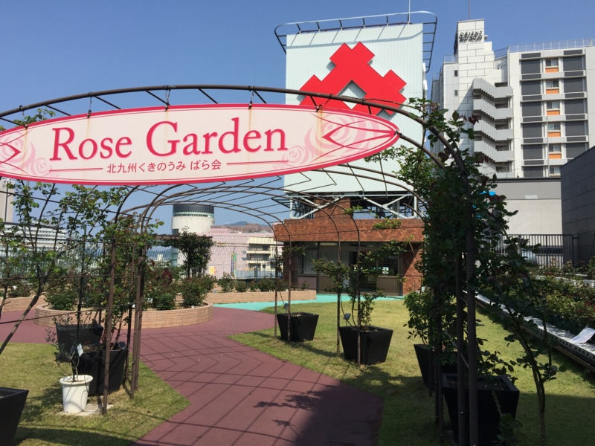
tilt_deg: +4.8
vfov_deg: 48.2
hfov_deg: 61.7
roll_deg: -2.4
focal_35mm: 29
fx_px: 498
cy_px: 223
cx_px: 298
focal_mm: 4.15
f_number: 2.2
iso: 32
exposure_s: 1/2825
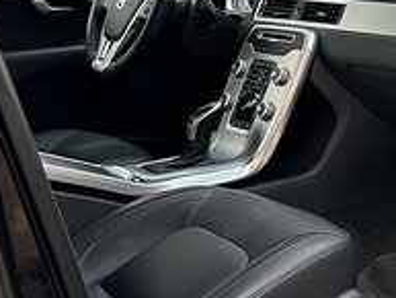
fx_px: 778
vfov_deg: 21.4
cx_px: 531
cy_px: 67
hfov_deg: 24.5
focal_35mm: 68
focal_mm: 6.76
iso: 64
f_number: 1.78
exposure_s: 1/213
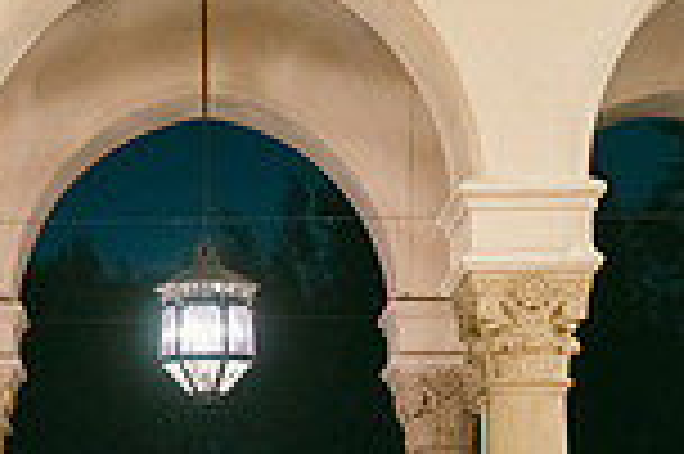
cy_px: 357
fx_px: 3321
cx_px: 198
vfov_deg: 7.8
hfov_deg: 11.7
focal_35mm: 175
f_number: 1.7
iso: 4000
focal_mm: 55
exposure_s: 1/125
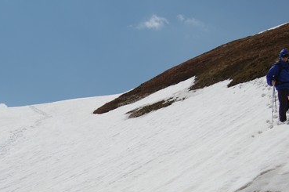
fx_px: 441
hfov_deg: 35.9
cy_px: 165
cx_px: 96
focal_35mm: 55
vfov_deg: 24.0
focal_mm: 18
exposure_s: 1/4000
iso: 200
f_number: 5
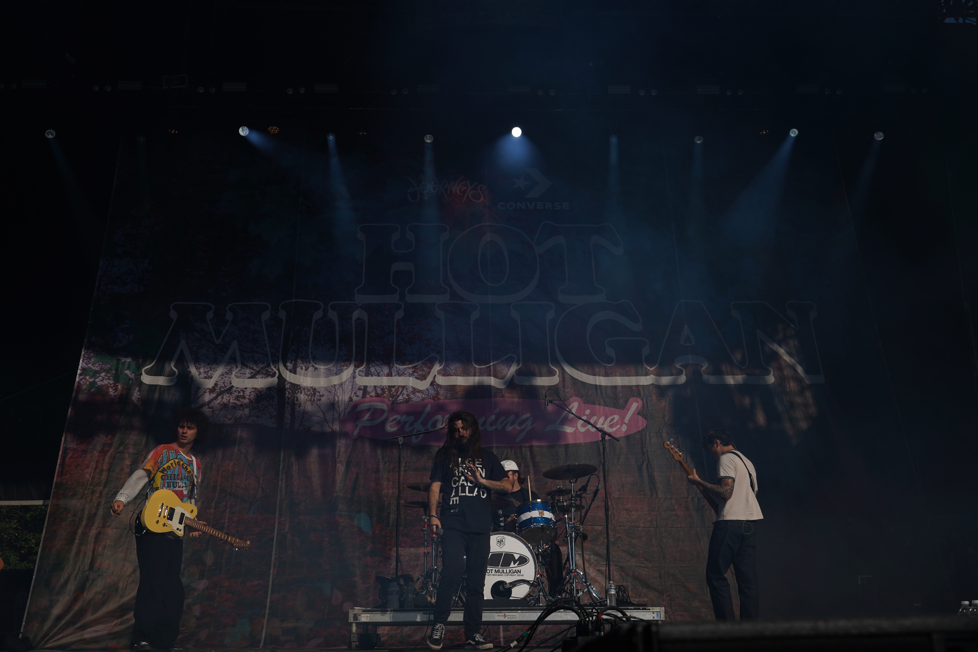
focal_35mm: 37
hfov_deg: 51.9
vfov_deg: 35.9
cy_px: 326
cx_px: 489
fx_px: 1005
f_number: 8
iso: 100
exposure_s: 1/1000
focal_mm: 37
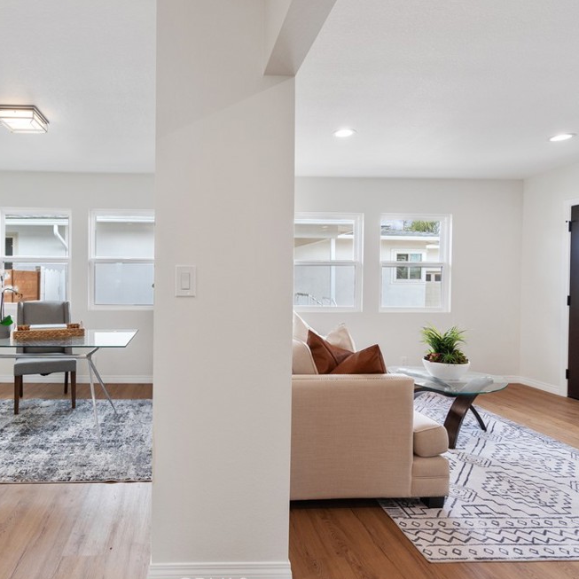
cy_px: 296
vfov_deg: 74.8
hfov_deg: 73.0
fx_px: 378
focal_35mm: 20
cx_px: 203
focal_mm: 10
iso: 320
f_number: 6.3
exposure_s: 1/25
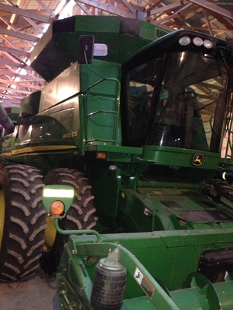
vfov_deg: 55.4
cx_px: 116
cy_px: 155
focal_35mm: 33
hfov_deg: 42.9
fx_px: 296
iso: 800
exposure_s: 1/16
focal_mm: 4.13
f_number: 2.4
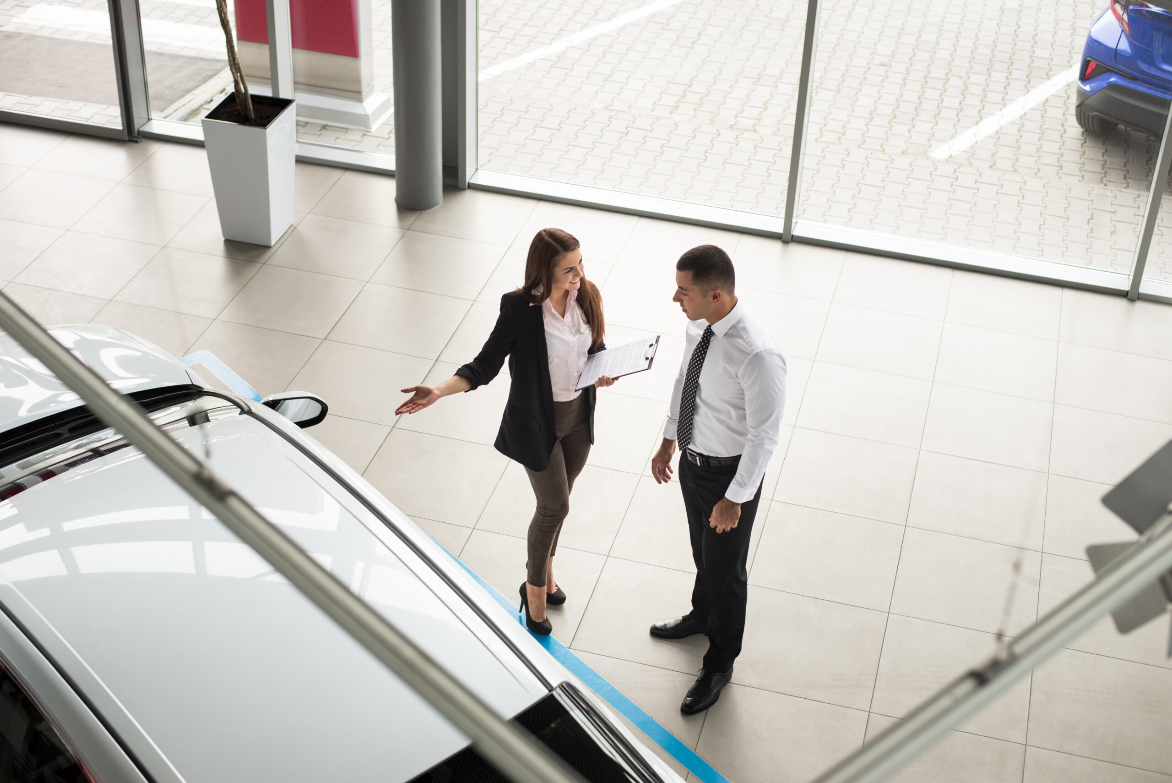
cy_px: 392
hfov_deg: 39.6
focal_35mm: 50
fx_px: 1628
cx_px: 586
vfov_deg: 27.0
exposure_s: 1/125
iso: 200
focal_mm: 50
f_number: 3.2
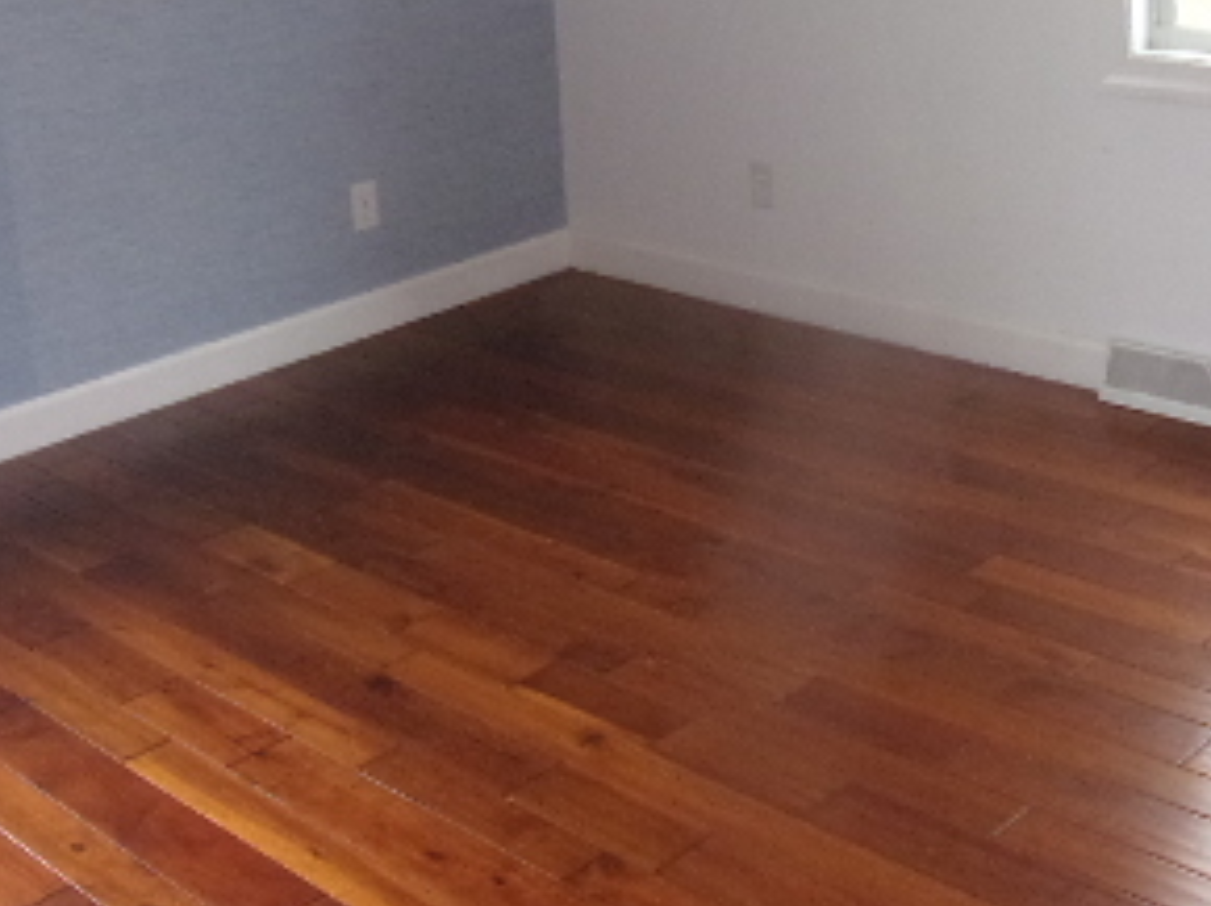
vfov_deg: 26.4
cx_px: 735
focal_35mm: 53
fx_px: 1853
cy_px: 50
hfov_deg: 36.0
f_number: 3.3
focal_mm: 4.3
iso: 200
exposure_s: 1/34
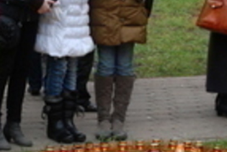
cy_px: 79
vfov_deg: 8.5
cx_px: 87
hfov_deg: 12.6
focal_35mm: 163
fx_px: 1027
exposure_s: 1/90
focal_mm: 31
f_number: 4
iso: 800
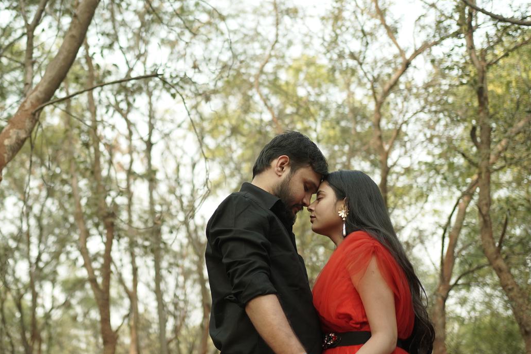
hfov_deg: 32.5
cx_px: 163
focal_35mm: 61
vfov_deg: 22.2
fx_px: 900
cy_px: 133
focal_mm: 35
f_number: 1.8
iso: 125
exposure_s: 1/320
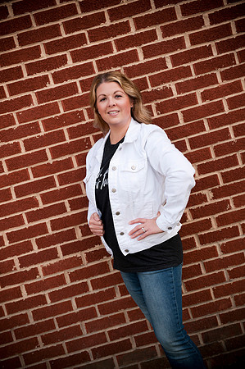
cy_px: 184
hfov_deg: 22.6
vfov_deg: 33.4
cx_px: 122
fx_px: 614
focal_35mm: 60
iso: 125
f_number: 4.5
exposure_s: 1/160
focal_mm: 60
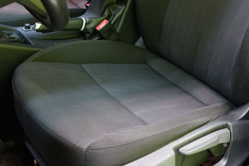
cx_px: 179
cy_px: 11
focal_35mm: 54
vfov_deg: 24.2
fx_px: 373
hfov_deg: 36.2
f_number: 3.5
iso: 2000
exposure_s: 1/30
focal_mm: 28
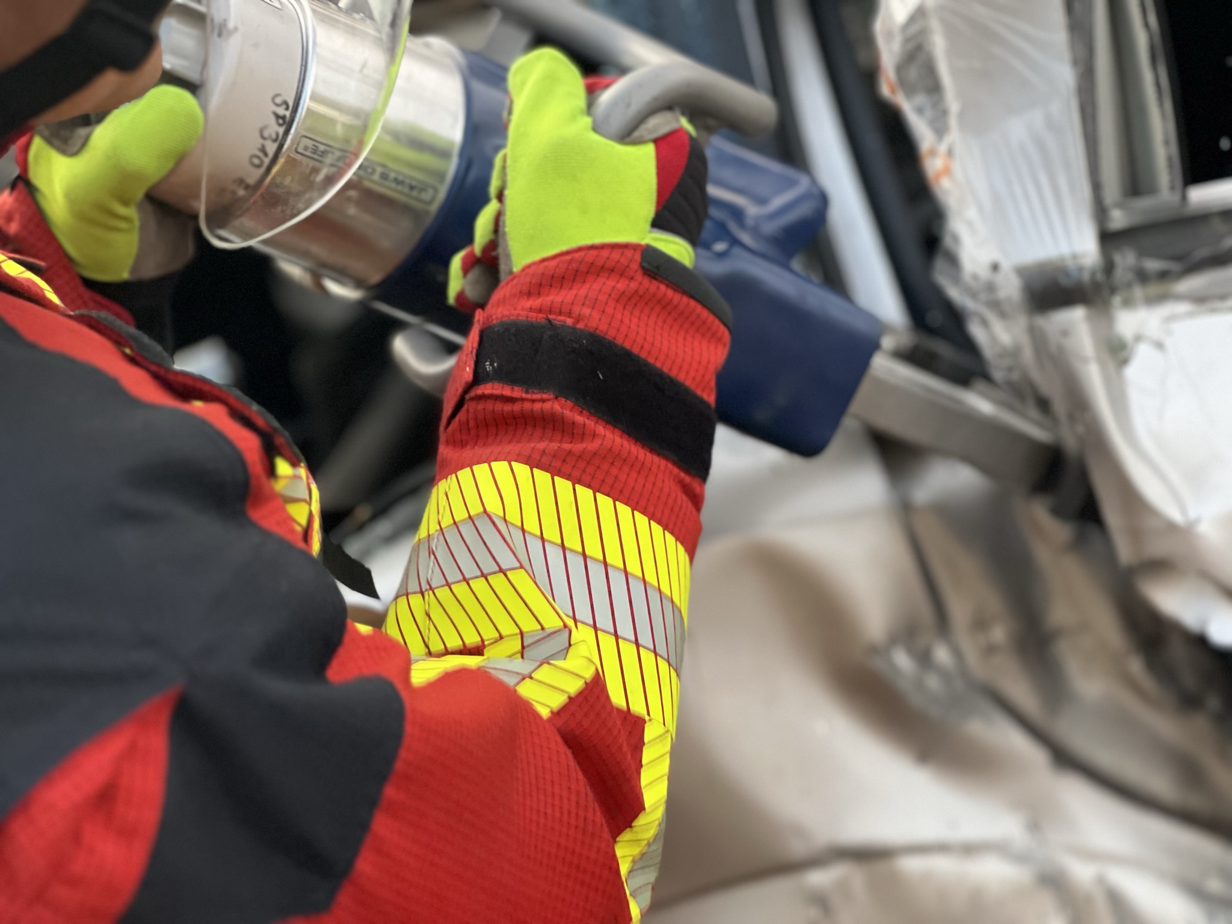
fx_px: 2740
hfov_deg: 25.3
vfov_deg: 19.1
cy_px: 462
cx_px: 616
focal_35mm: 77
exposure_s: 1/121
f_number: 2.8
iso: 250
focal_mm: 9
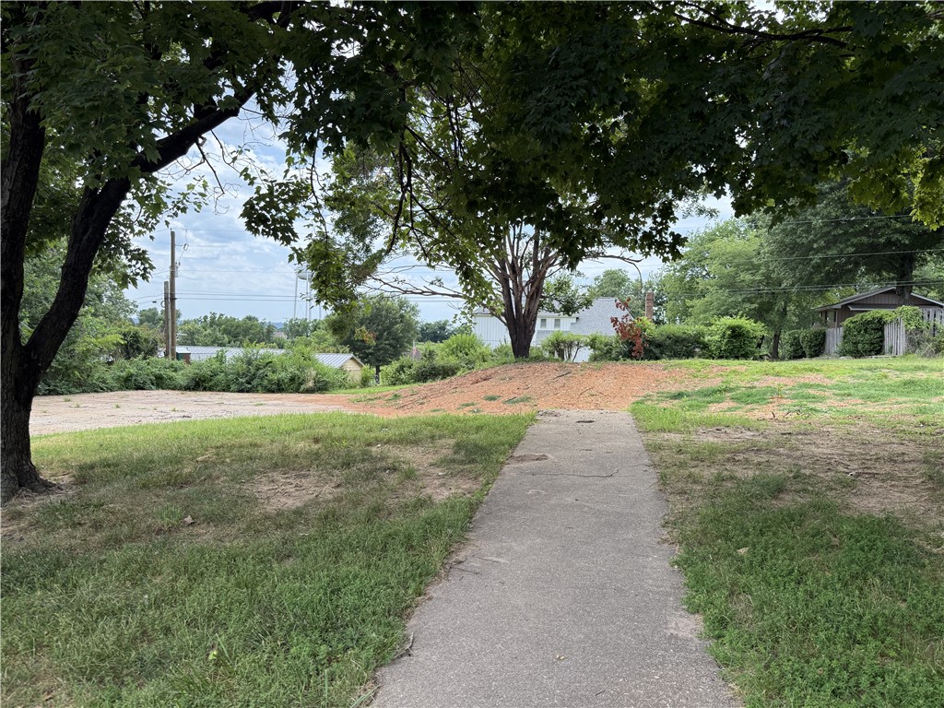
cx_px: 472
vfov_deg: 56.8
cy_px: 354
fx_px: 654
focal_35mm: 24
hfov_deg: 71.6
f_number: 1.78
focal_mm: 6.76
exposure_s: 1/1770
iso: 100
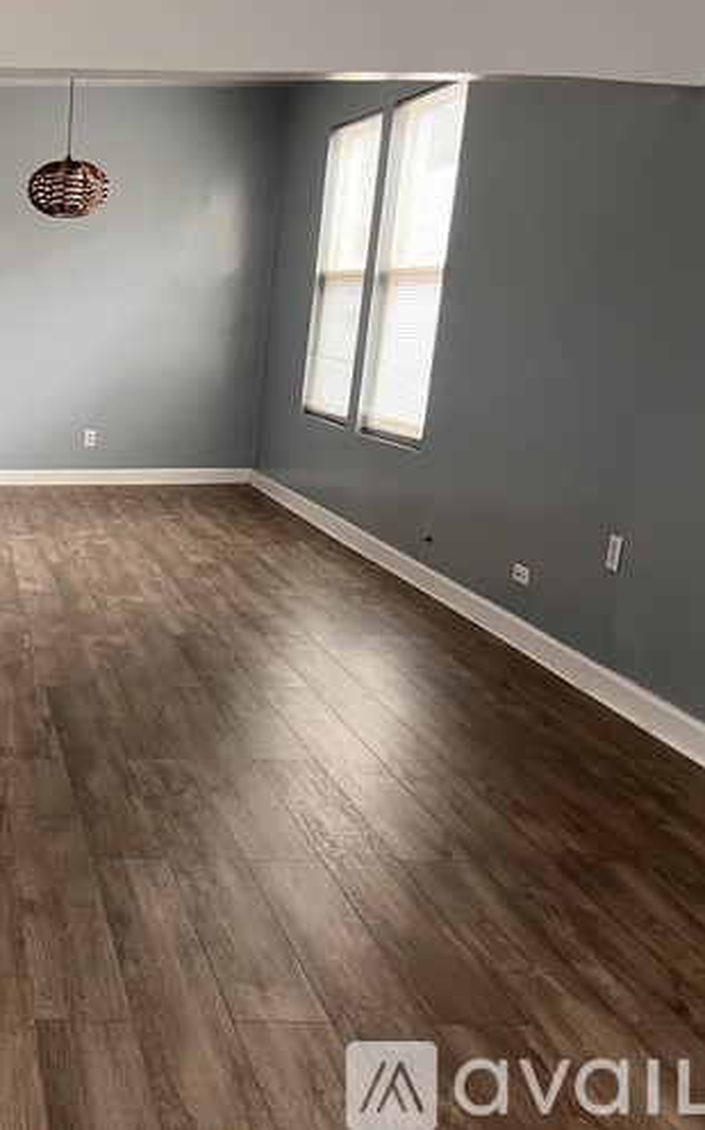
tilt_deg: -12.1
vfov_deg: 52.8
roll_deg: -0.3
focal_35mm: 37
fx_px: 1139
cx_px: -44
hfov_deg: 31.1
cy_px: 564
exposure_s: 1/60
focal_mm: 5.7
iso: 250
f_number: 1.5
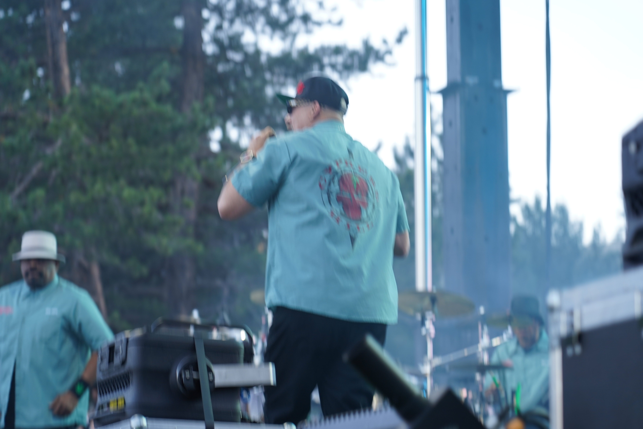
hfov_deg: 19.5
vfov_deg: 13.0
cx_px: 322
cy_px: 214
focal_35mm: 105
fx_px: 1875
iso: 250
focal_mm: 105
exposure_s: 1/125
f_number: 4
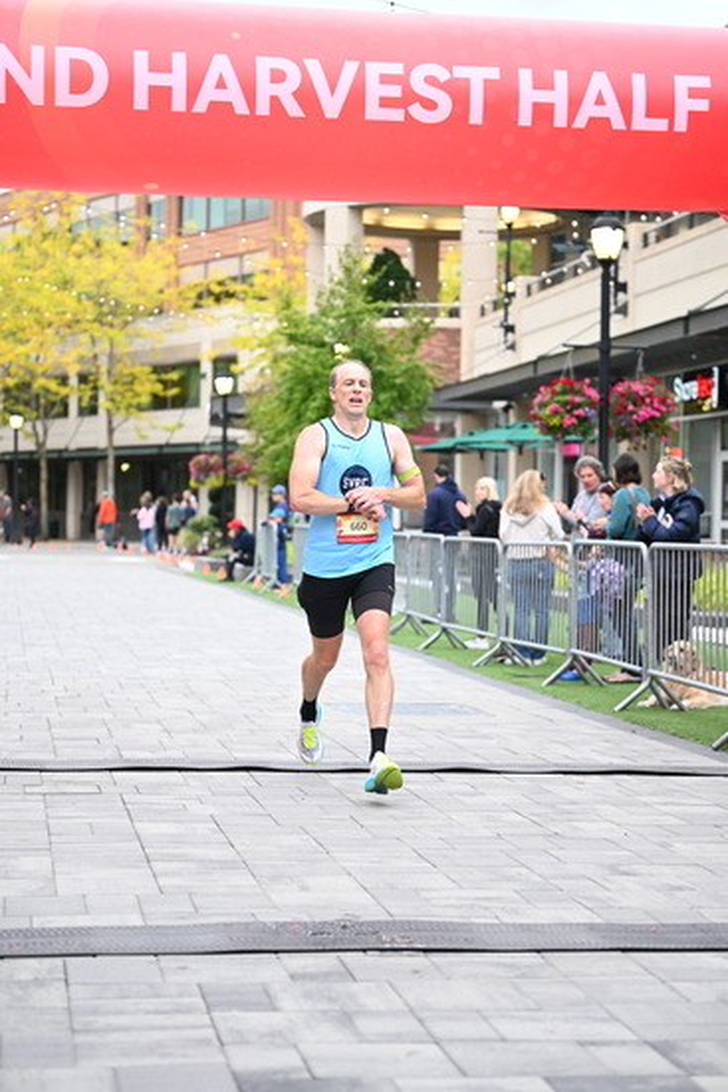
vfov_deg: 28.8
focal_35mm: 70
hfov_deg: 19.5
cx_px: 364
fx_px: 2122
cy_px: 546
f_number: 2.8
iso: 1600
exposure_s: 1/1000
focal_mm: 70
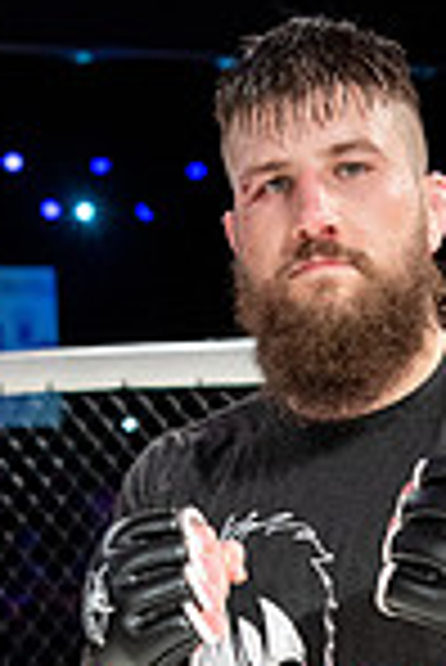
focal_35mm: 91
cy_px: 810
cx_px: 392
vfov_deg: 20.8
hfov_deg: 14.9
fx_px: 1687
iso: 1100
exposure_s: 1/1000
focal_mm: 30
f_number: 2.8
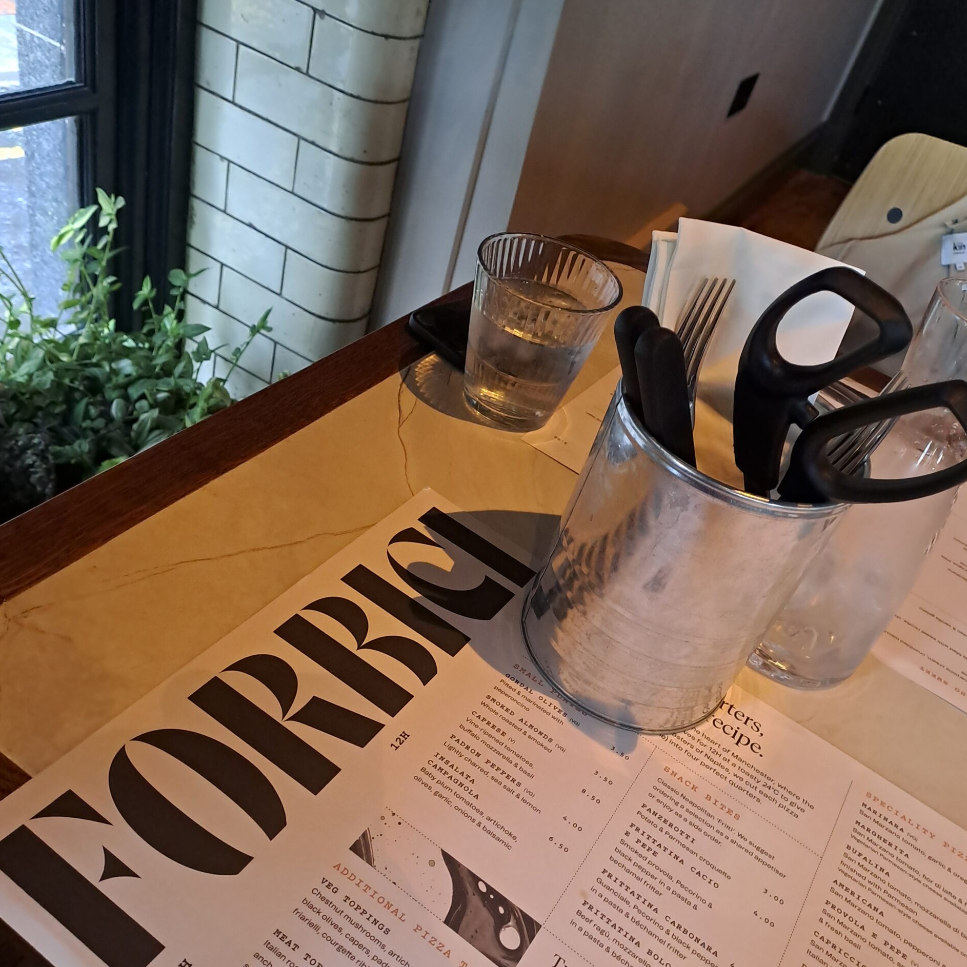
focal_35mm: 30
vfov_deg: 53.9
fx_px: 948
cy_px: 534
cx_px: 487
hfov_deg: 54.0
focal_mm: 4.65
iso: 400
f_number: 1.8
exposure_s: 1/20
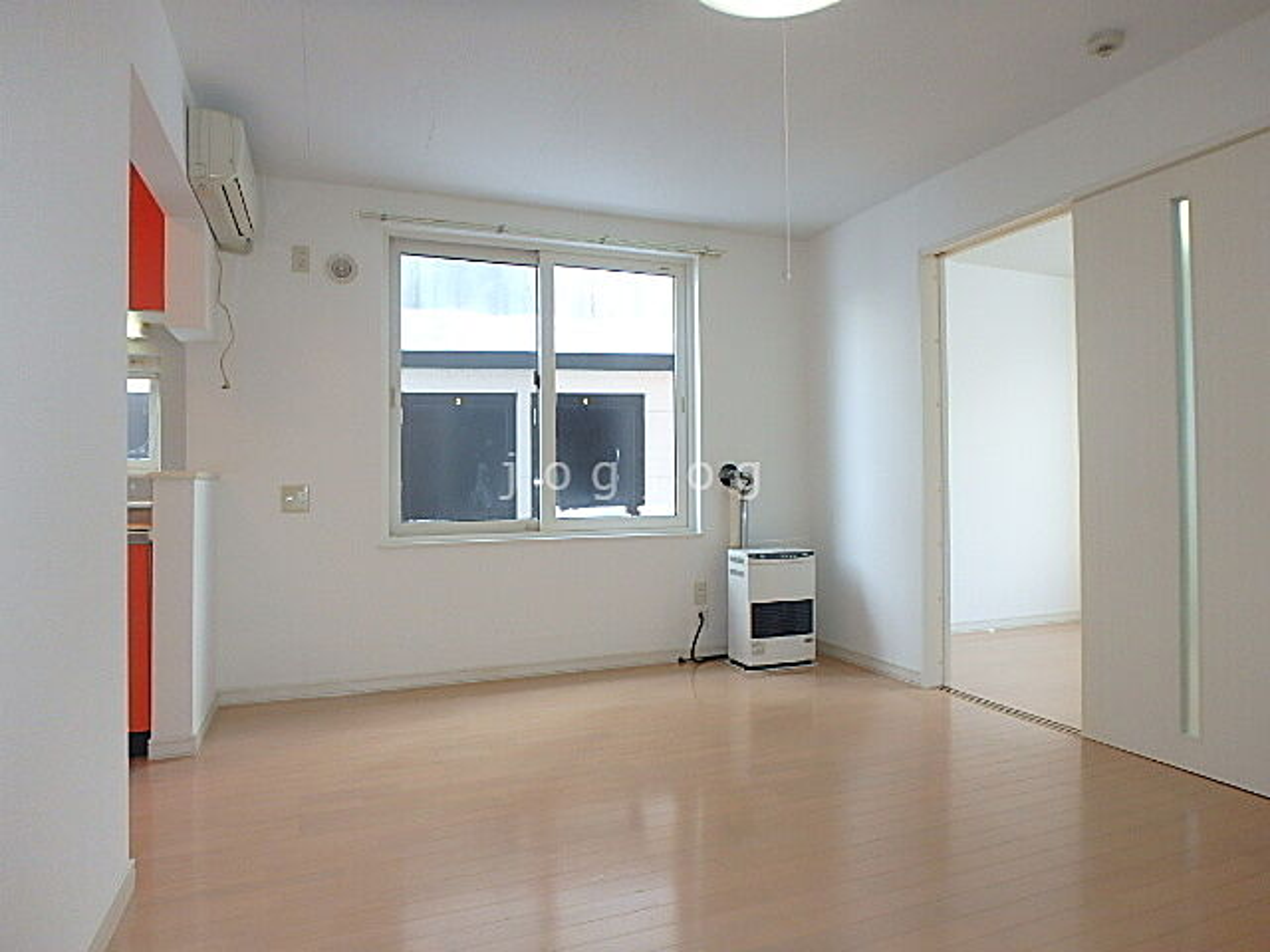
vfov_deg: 63.4
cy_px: 476
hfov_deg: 79.0
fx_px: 770
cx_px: 635
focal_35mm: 21
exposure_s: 1/30
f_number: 3.5
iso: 200
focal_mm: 3.7
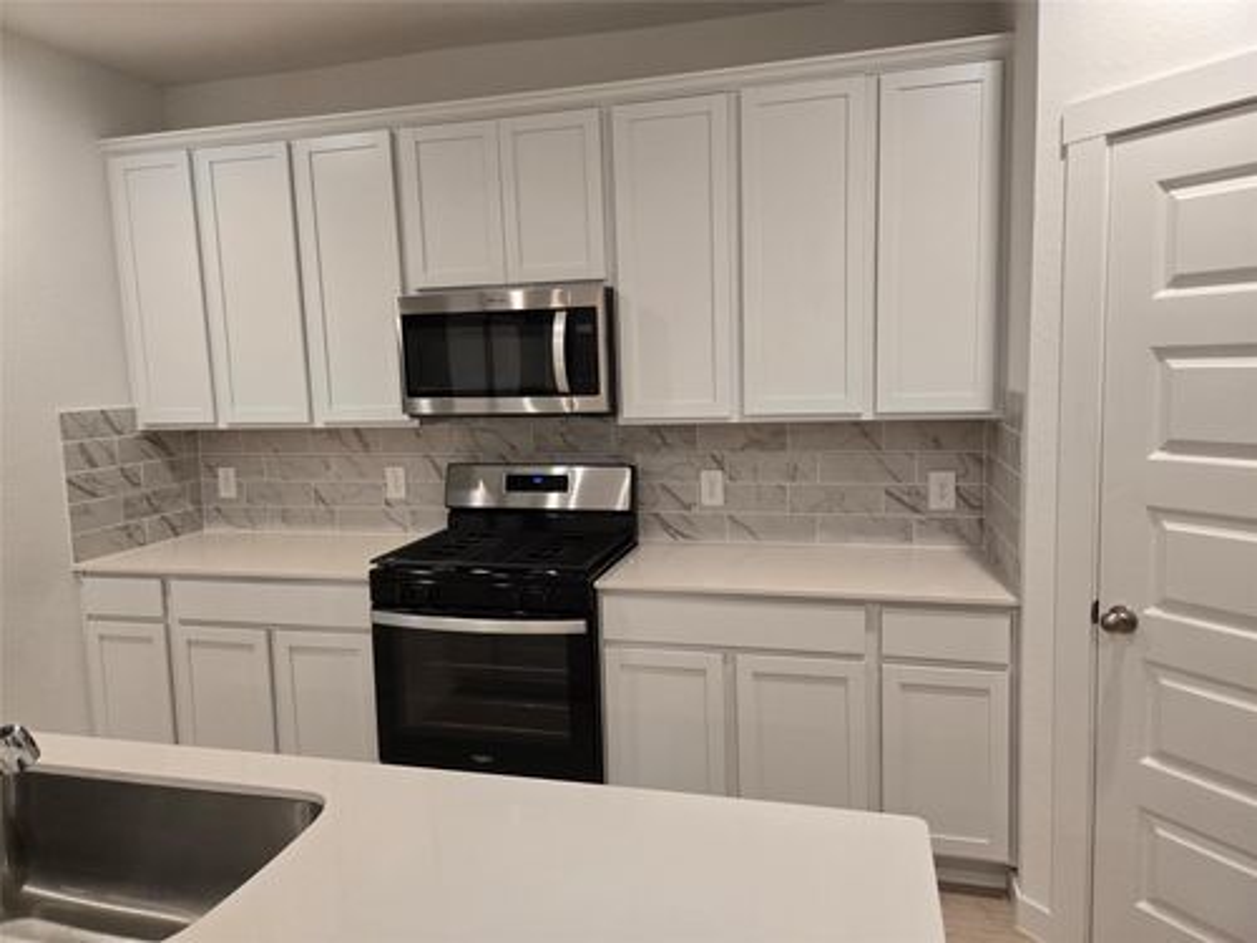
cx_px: 628
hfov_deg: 73.9
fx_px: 835
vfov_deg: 58.9
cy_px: 472
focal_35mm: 23
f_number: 1.8
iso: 200
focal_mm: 5.4
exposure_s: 1/120
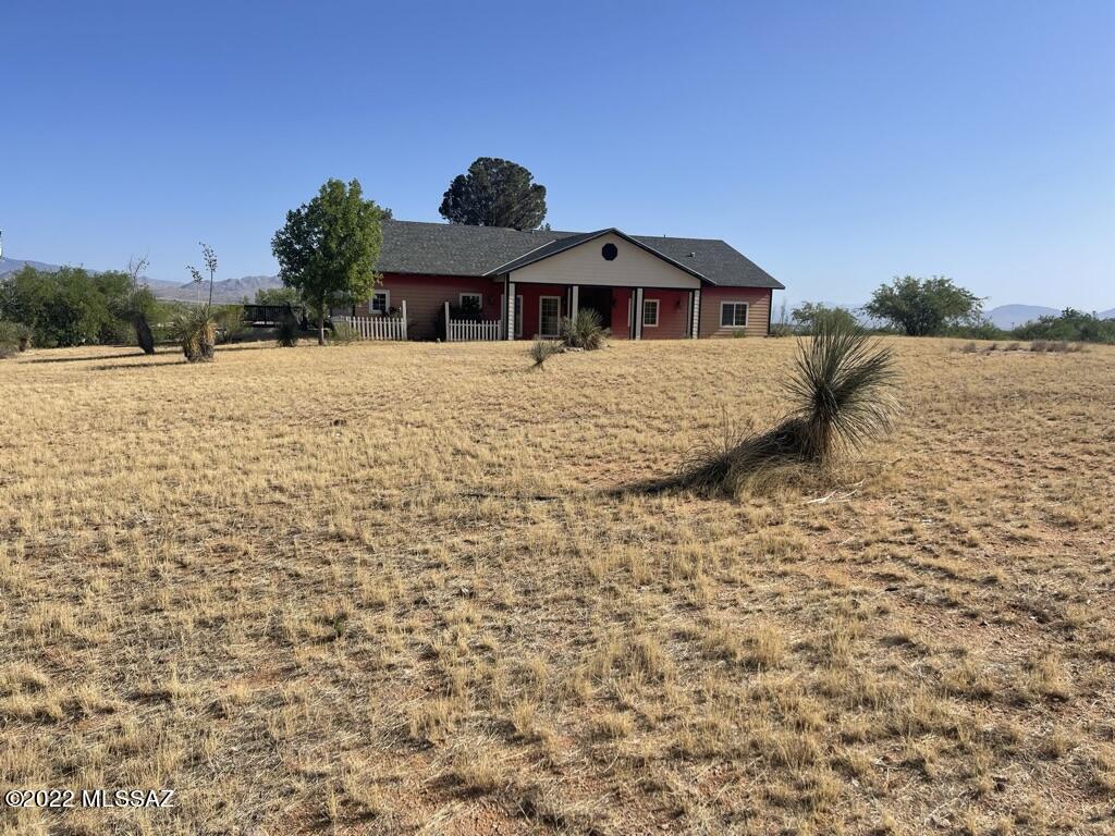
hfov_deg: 67.3
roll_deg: -1.8
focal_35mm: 26
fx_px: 837
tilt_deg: -8.5
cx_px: 558
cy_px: 418
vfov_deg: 53.1
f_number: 1.6
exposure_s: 1/4902
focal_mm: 5.1
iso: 32
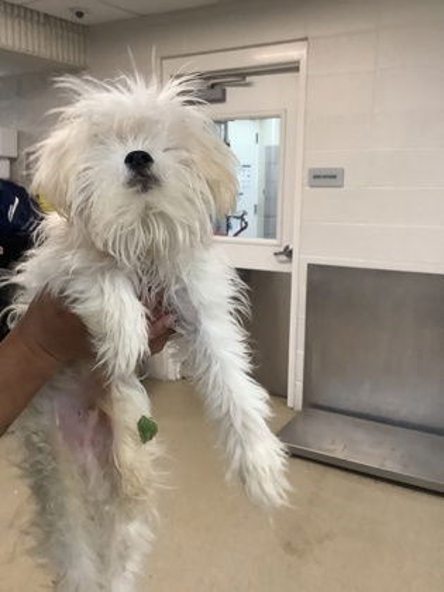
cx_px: 222
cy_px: 296
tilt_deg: -11.2
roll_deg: +1.0
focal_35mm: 31
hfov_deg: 45.4
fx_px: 530
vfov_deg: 58.4
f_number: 2.4
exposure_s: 1/60
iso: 200
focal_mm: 3.3
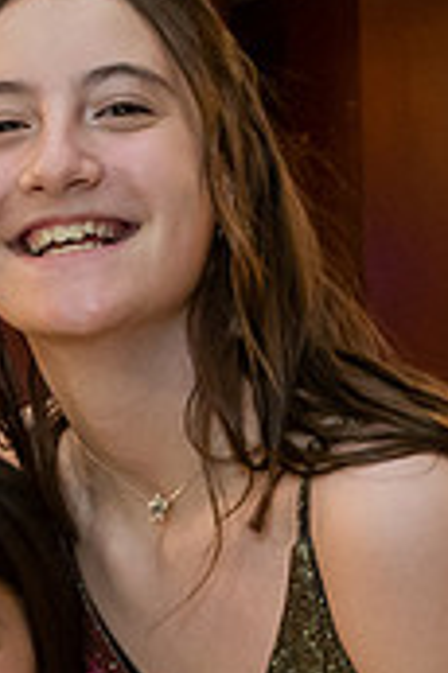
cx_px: 172
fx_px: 2263
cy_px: 578
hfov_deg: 11.3
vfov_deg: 16.8
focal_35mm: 121
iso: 3200
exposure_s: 1/60
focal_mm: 24
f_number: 5.6
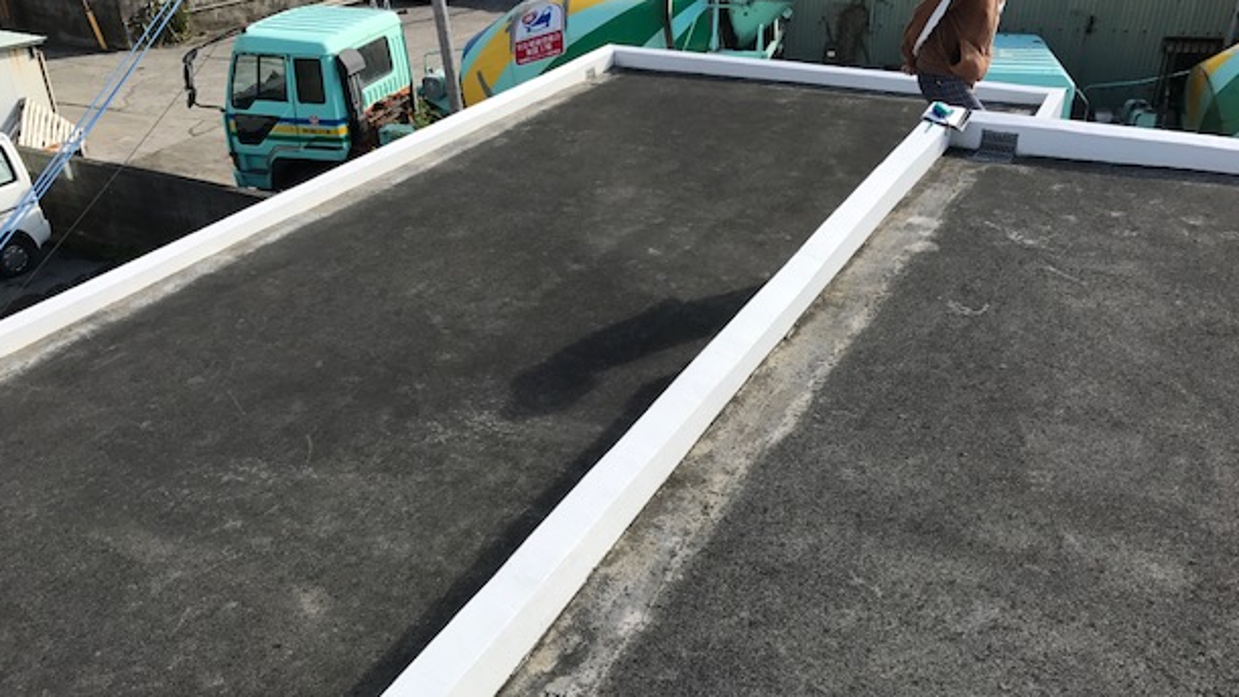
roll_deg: -1.3
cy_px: 406
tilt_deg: -26.2
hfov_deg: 61.0
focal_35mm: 32
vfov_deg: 36.6
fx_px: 1051
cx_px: 603
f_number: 1.8
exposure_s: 1/1681
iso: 20
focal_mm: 3.99
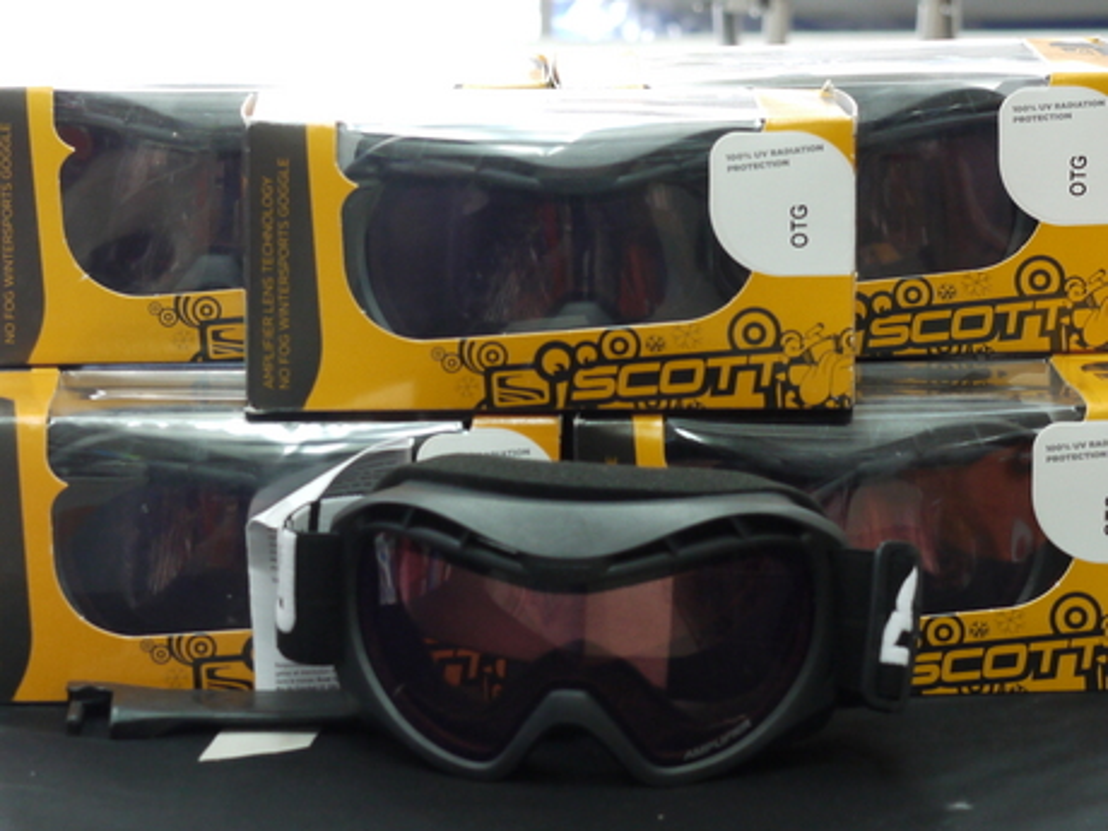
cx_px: 554
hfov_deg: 11.3
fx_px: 5601
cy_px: 416
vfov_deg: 8.5
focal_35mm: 175
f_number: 5.6
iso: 400
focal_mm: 45
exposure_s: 1/15
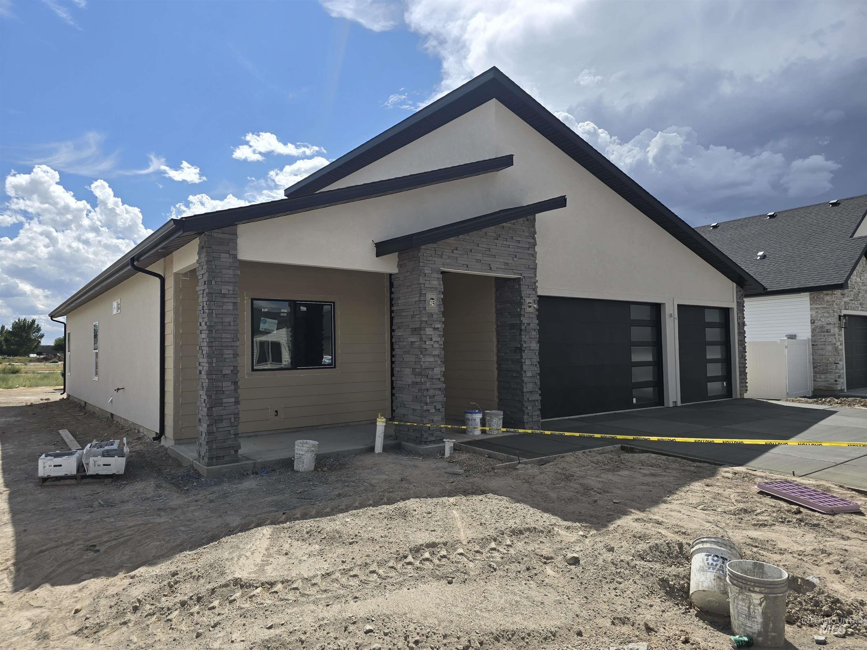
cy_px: 325
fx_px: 576
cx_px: 434
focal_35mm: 23
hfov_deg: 73.9
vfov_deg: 58.9
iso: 12
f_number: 1.7
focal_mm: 6.3
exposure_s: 1/1276
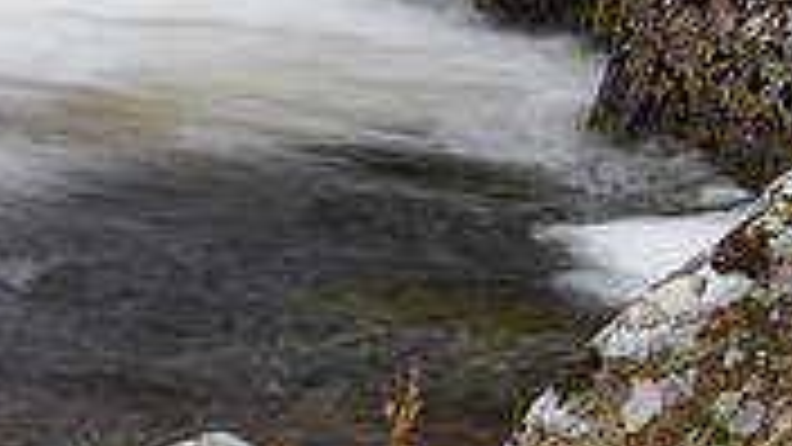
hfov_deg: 11.5
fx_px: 3780
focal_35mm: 180
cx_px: -356
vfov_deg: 6.7
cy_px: 72
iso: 200
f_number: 7.1
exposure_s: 1/1.25
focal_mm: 24
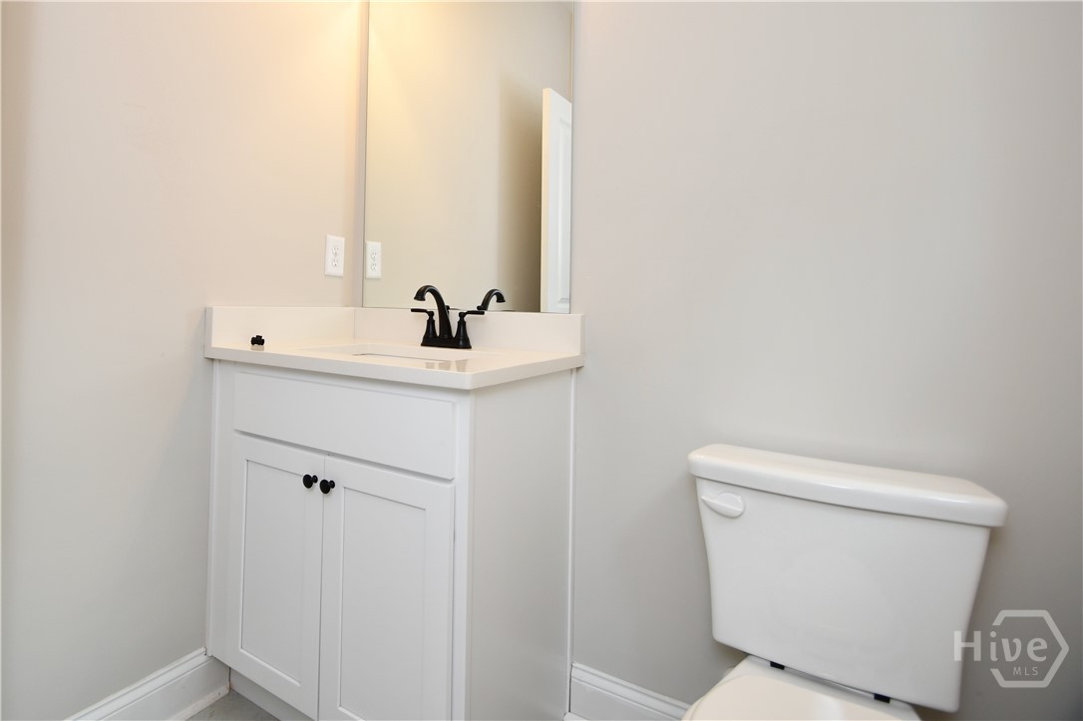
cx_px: 542
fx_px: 451
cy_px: 360
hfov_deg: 100.4
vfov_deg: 77.3
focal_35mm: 15
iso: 320
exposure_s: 1/60
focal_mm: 10
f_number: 4
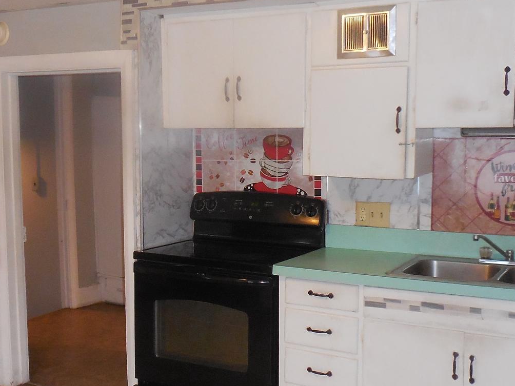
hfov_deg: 37.2
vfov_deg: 28.5
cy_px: 210
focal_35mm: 51
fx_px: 759
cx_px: 189
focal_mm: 4.5
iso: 500
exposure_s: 1/25
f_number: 3.7
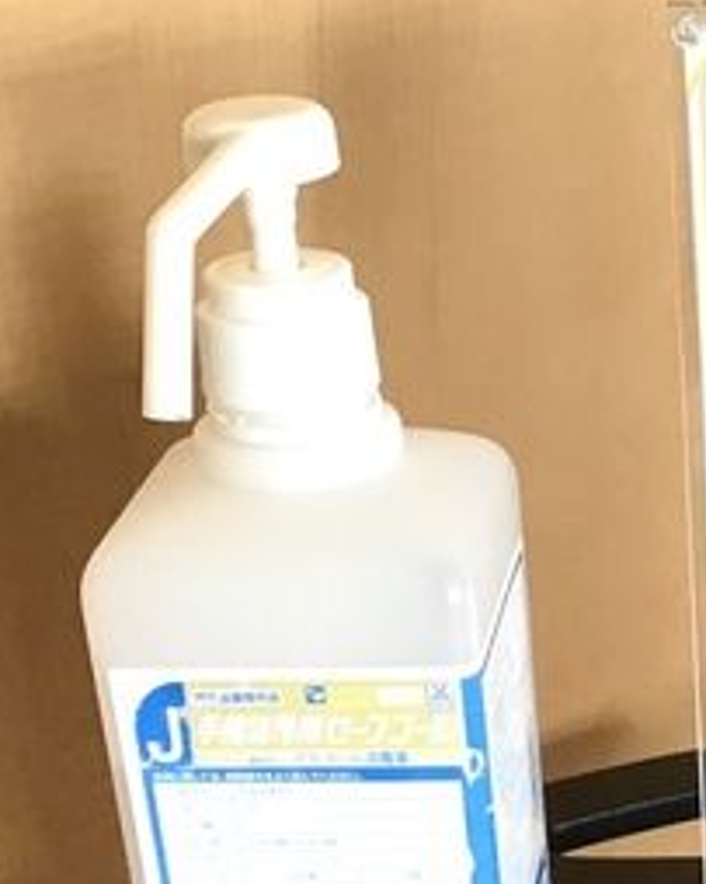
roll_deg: -0.2
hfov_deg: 15.4
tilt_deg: -29.8
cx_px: 781
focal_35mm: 97
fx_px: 2535
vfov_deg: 19.0
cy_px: 973
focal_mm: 3.3
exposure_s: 1/30
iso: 40
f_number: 2.4
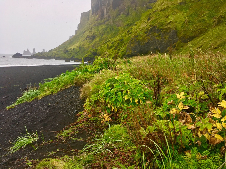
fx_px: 189
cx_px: 113
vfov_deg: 48.2
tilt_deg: -9.8
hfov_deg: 61.7
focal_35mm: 29
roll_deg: -2.4
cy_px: 84
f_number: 2.2
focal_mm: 4.15
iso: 25
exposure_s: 1/313
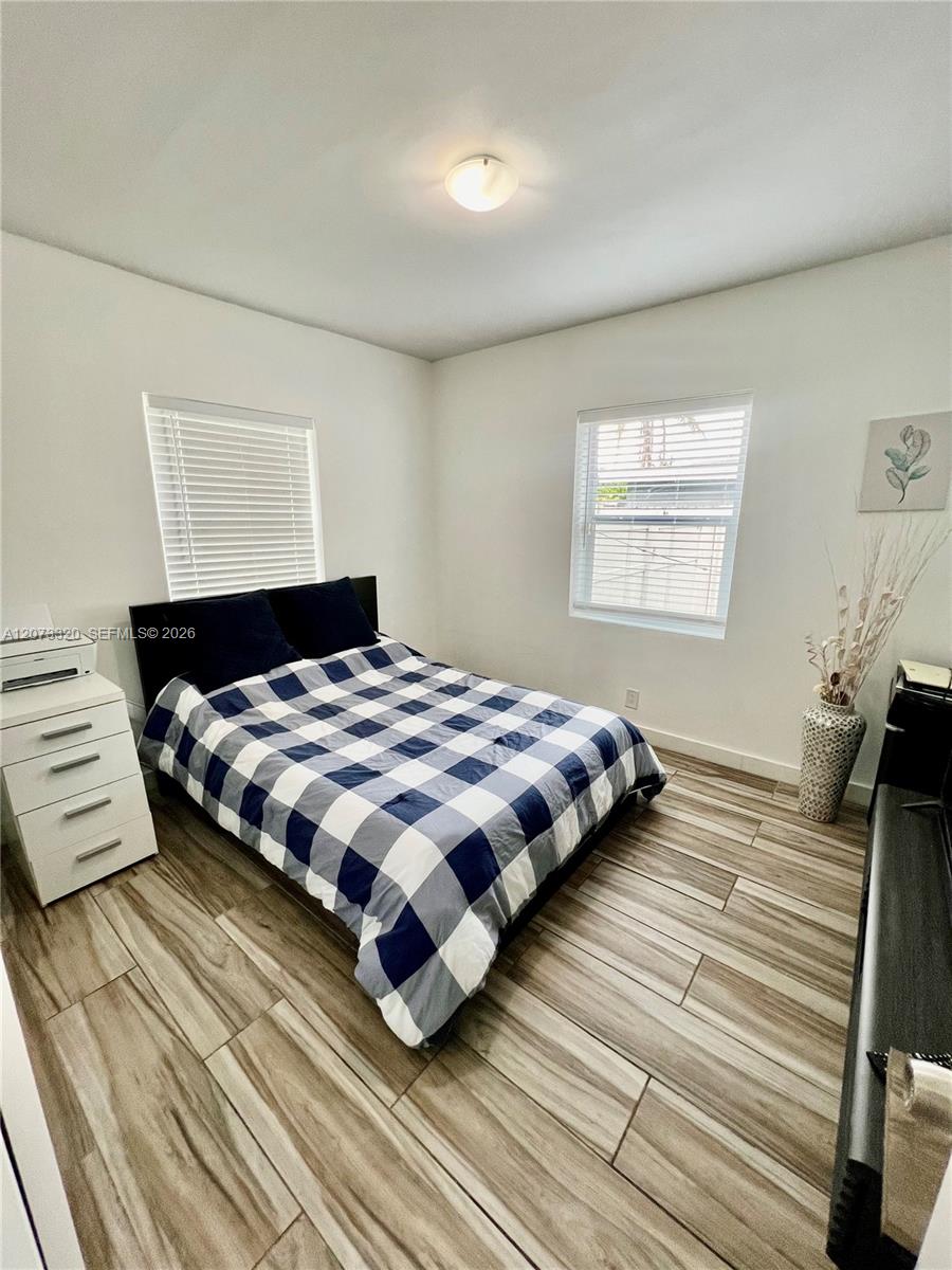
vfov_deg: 106.2
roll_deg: +0.2
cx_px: 476
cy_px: 635
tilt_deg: -14.6
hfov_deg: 89.9
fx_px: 477
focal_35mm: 13
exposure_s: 1/120
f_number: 1.8
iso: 160
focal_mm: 1.57
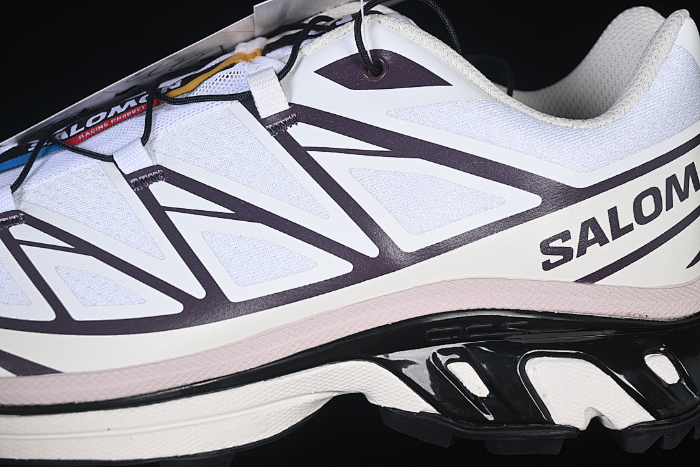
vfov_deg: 18.2
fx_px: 1458
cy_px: 234
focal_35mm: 75
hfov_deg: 27.0
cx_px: 350
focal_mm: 50
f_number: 7.1
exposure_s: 1/80
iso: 160
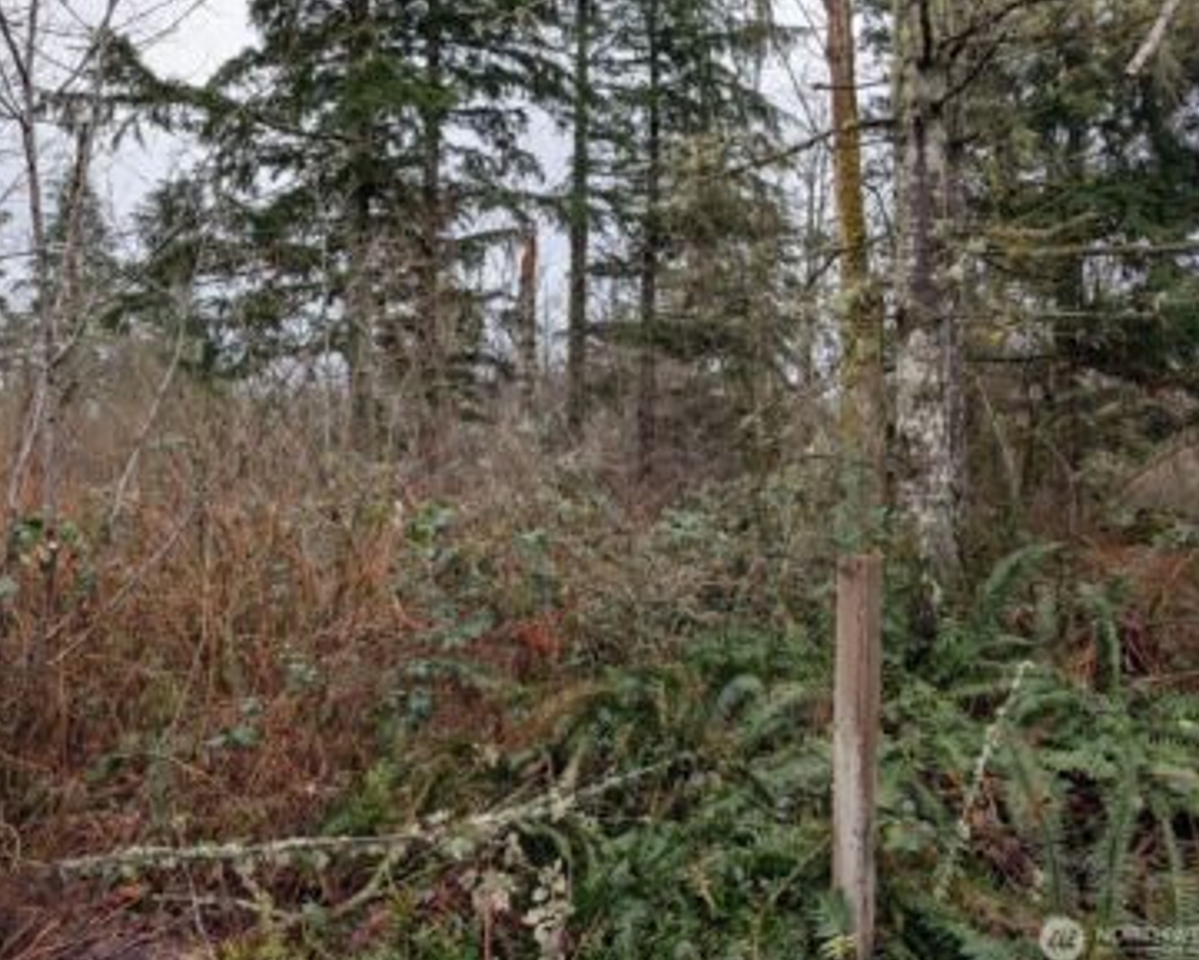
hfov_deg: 66.0
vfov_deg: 55.0
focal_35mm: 26
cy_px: 473
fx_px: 923
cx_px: 591
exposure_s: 1/483
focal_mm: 6.9
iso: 21
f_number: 1.68
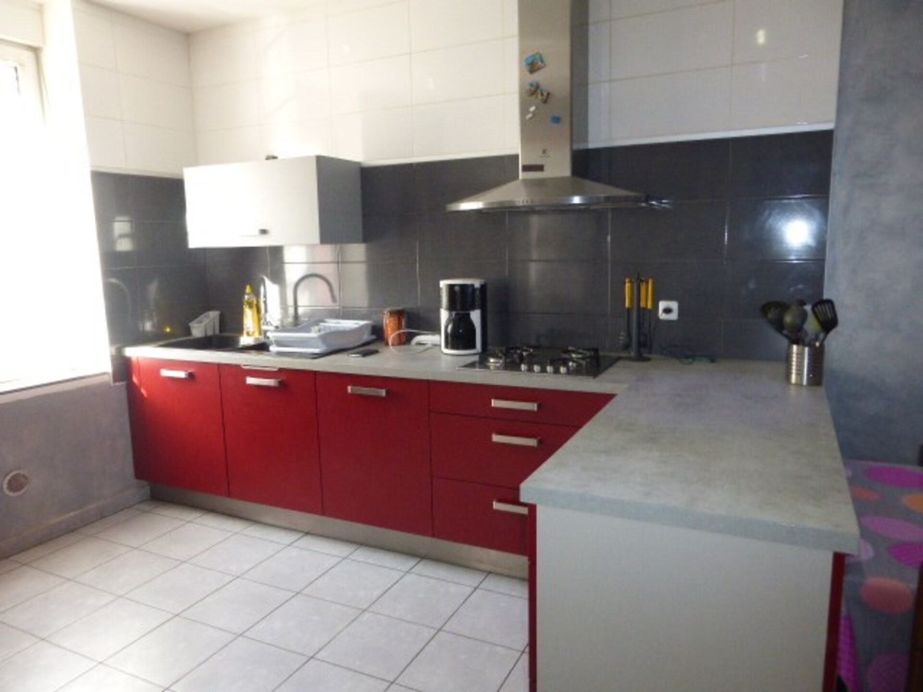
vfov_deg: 56.8
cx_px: 462
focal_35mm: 24
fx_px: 640
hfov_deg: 71.6
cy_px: 346
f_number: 3.3
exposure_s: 1/60
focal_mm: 4.3
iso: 400
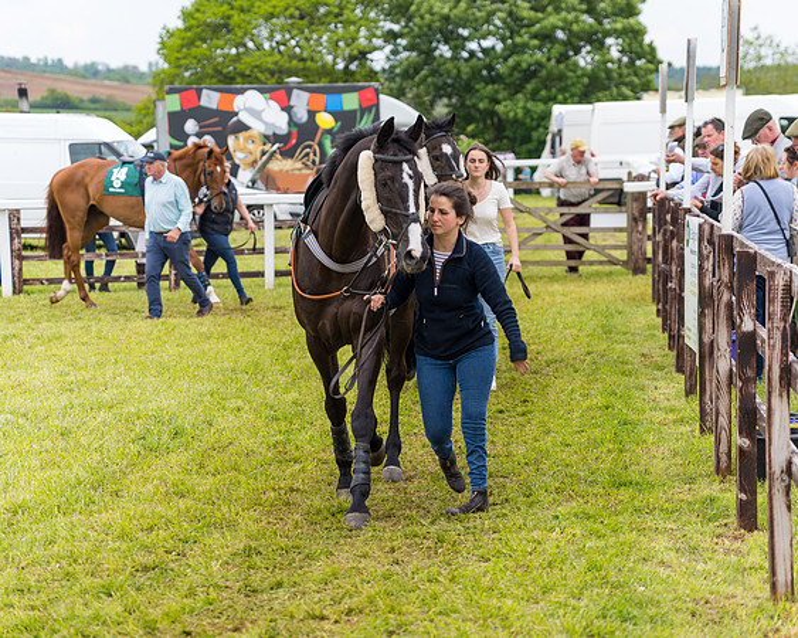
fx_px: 2623
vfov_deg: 13.9
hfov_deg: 17.3
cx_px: 459
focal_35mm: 111
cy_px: 321
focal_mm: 97
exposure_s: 1/160
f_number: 4
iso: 50
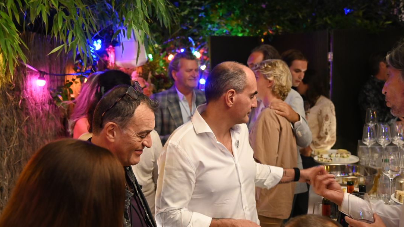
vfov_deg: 25.4
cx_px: 193
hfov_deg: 43.7
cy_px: 128
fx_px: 503
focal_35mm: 47
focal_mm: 38
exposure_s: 1/60
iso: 5000
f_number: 4
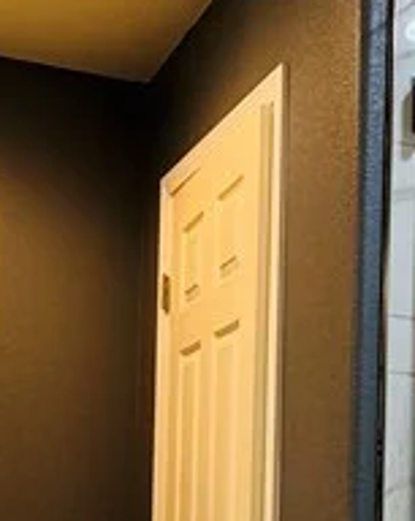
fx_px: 1123
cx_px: 288
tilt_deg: +0.8
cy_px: 505
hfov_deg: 20.8
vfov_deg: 25.0
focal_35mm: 73
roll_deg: -1.1
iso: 250
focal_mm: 2.22
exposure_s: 1/60
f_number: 2.2
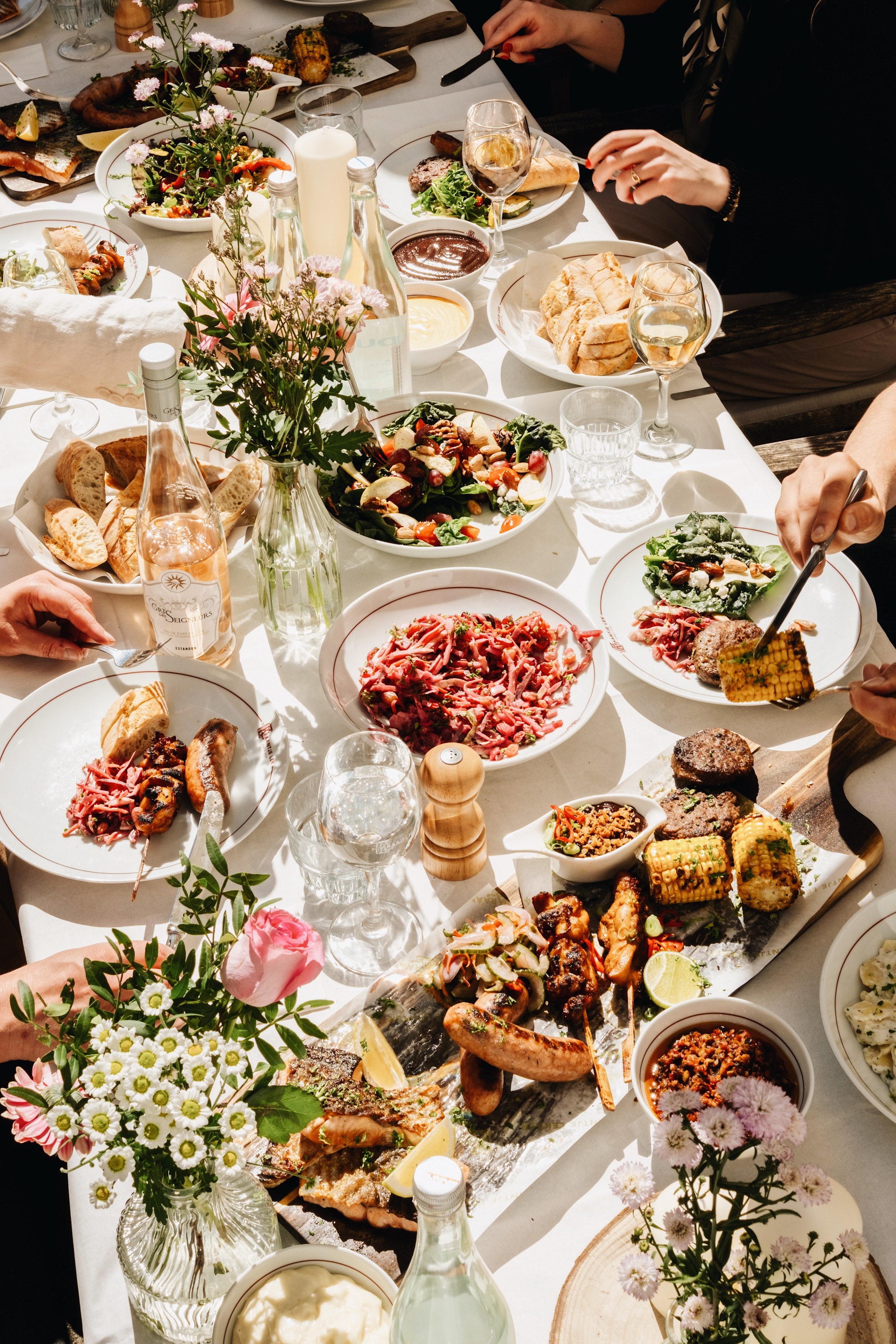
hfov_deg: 26.0
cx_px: 419
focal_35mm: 52
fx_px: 1942
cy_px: 494
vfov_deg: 37.9
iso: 160
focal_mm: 27
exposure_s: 1/180
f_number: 11
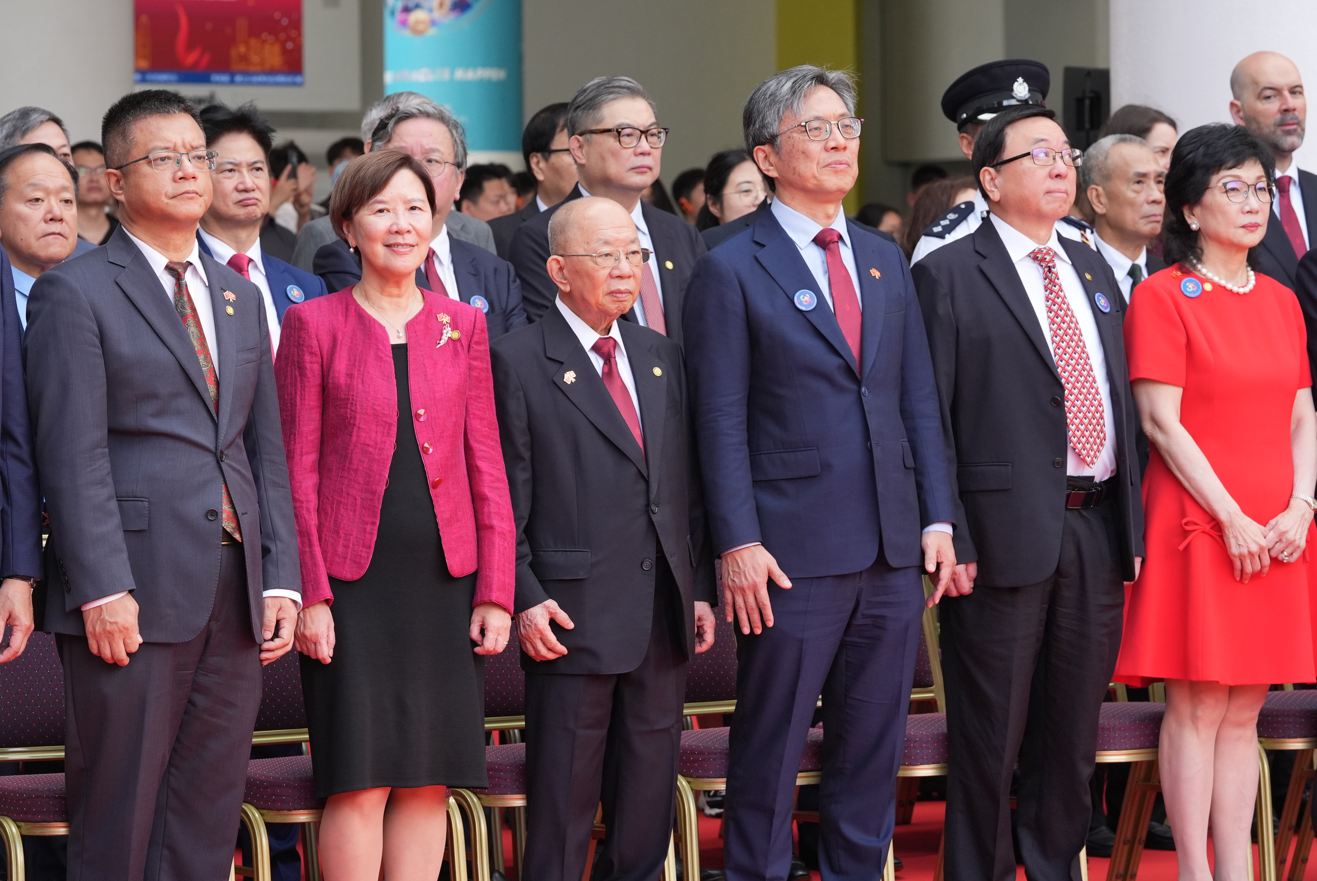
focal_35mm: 128
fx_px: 4687
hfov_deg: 16.0
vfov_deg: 10.7
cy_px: 440
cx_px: 658
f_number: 8
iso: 1600
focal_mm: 128
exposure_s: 1/500
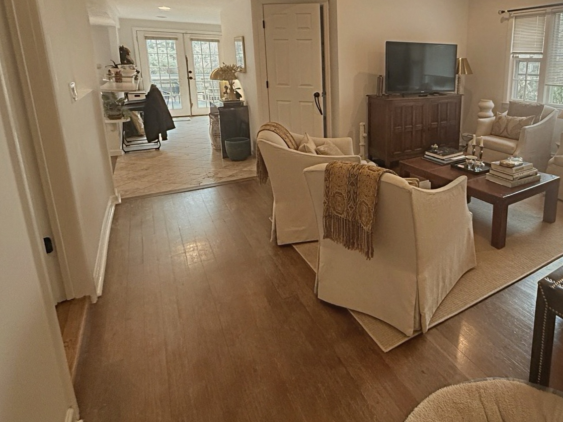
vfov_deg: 59.4
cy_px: 135
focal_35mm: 22
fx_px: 358
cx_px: 401
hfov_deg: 72.6
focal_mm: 2.22
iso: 400
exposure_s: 1/120
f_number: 2.2
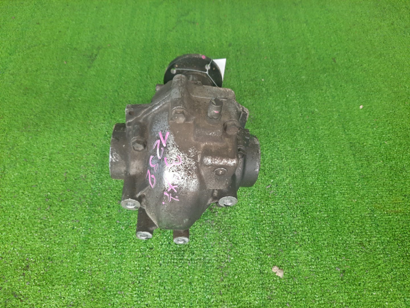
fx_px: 296
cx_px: 205
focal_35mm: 25
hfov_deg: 69.4
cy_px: 154
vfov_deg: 54.9
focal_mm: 4.6
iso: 166
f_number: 2
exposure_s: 1/50
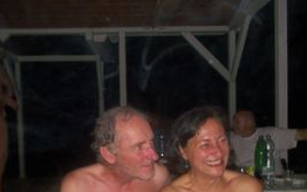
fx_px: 335
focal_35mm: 40
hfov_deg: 49.2
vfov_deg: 31.4
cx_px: 140
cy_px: 148
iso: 80
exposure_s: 1/30
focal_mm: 4.1
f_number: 3.3
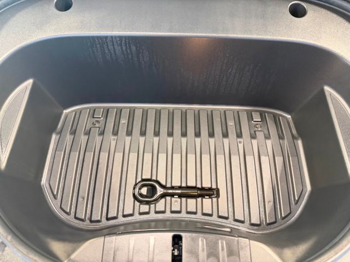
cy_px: 131
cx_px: 175
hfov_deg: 71.6
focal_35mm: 24
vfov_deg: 56.8
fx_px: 243
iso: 800
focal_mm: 6.76
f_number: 1.78
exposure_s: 1/60
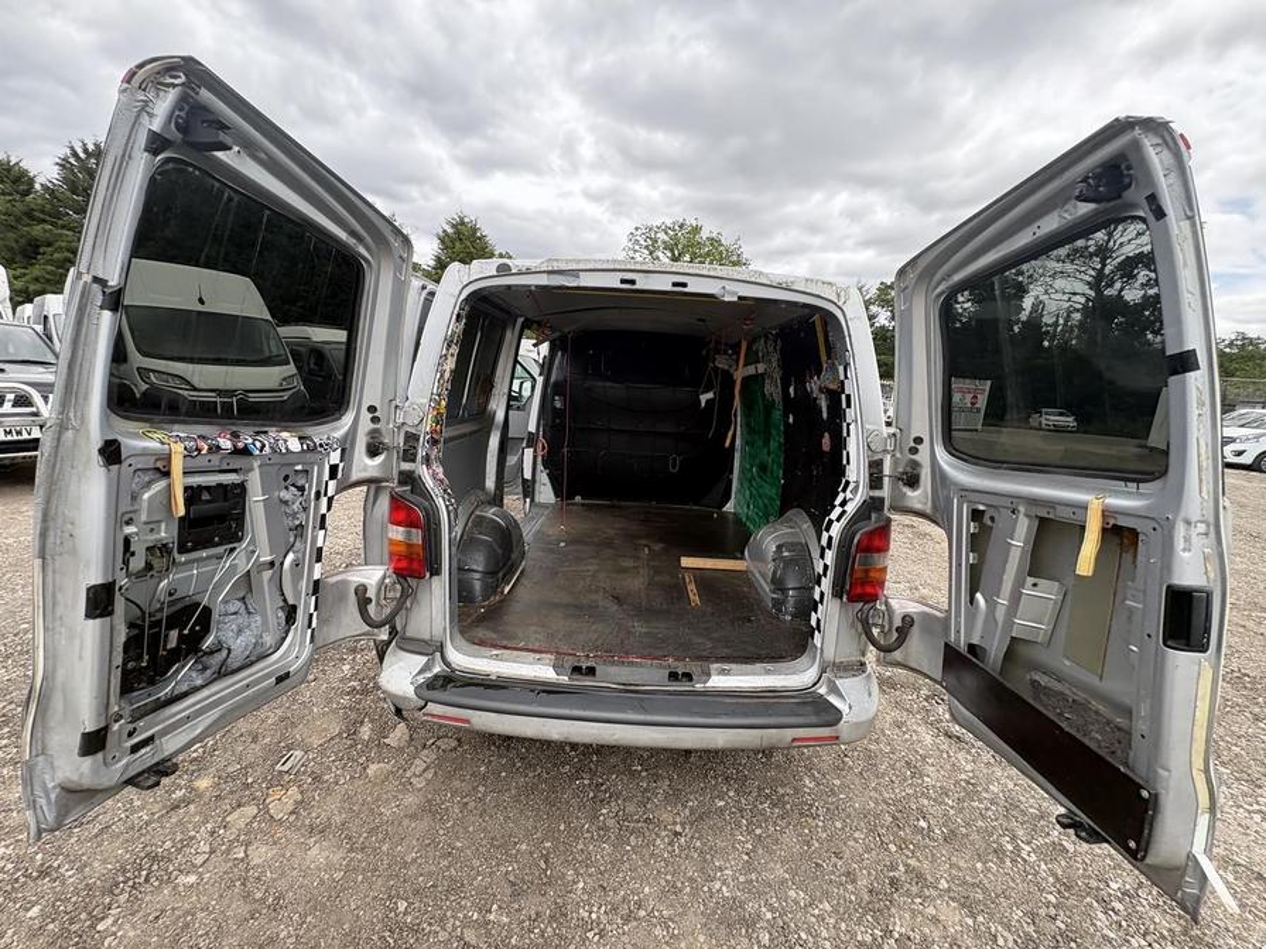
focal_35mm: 14
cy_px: 474
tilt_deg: -4.7
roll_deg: -4.6
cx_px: 633
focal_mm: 2.22
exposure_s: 1/418
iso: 64
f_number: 2.2
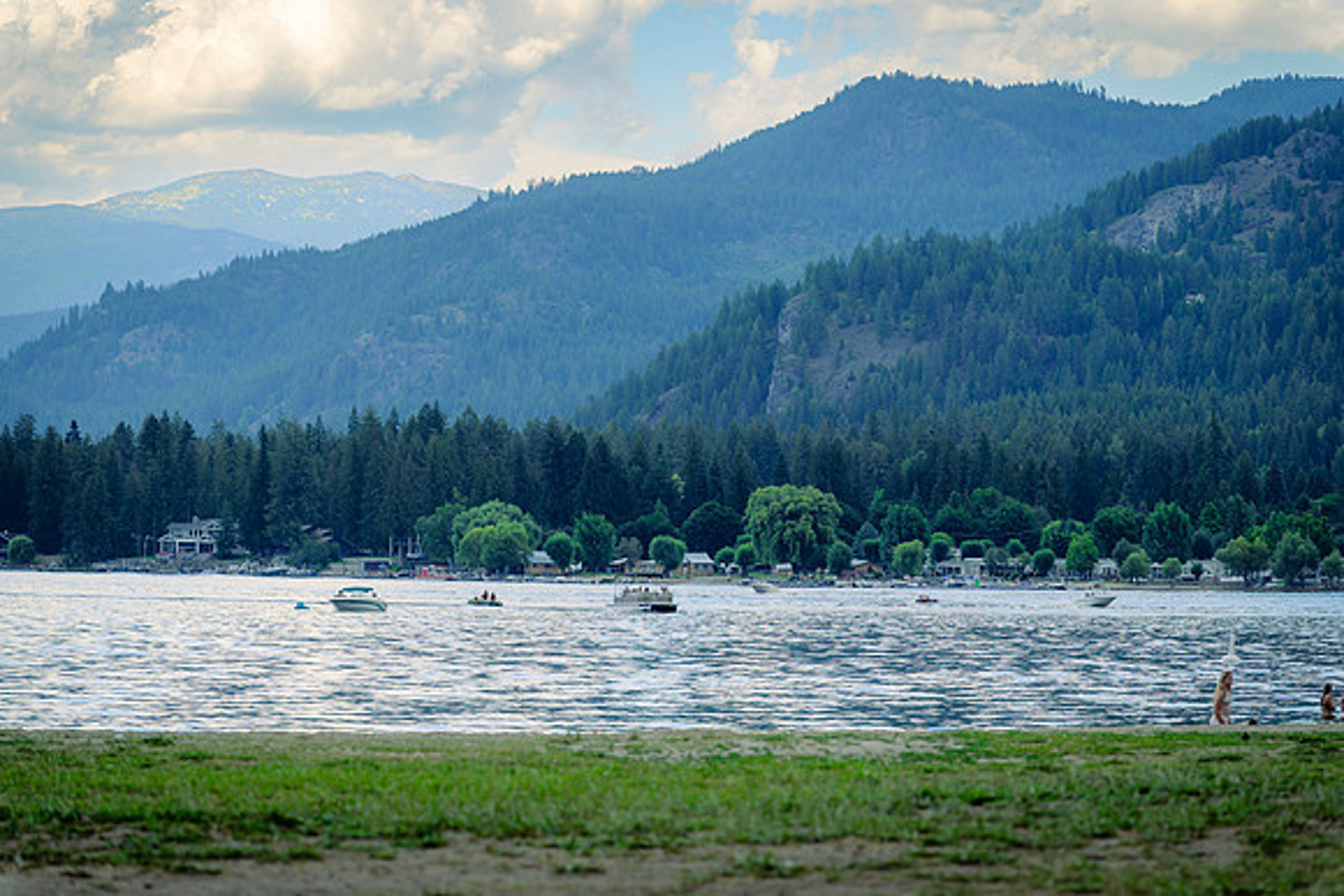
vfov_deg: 11.4
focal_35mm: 120
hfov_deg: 17.1
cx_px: 672
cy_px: 448
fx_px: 4481
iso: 64
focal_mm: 120
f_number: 6.3
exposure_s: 1/160
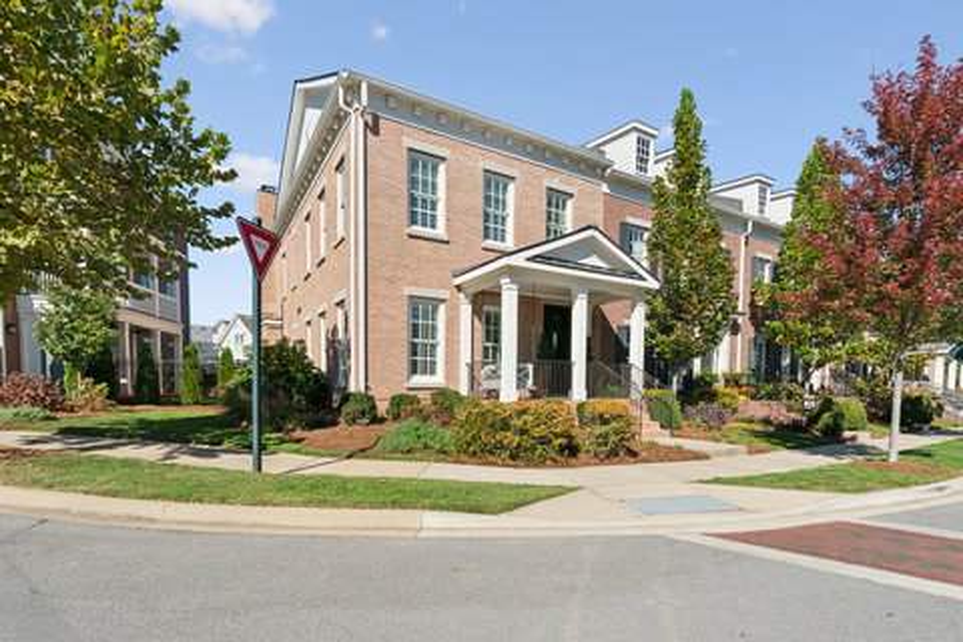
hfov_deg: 95.0
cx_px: 482
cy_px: 321
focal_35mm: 16
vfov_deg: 72.1
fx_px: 441
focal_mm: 11
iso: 100
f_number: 10
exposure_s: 1/250
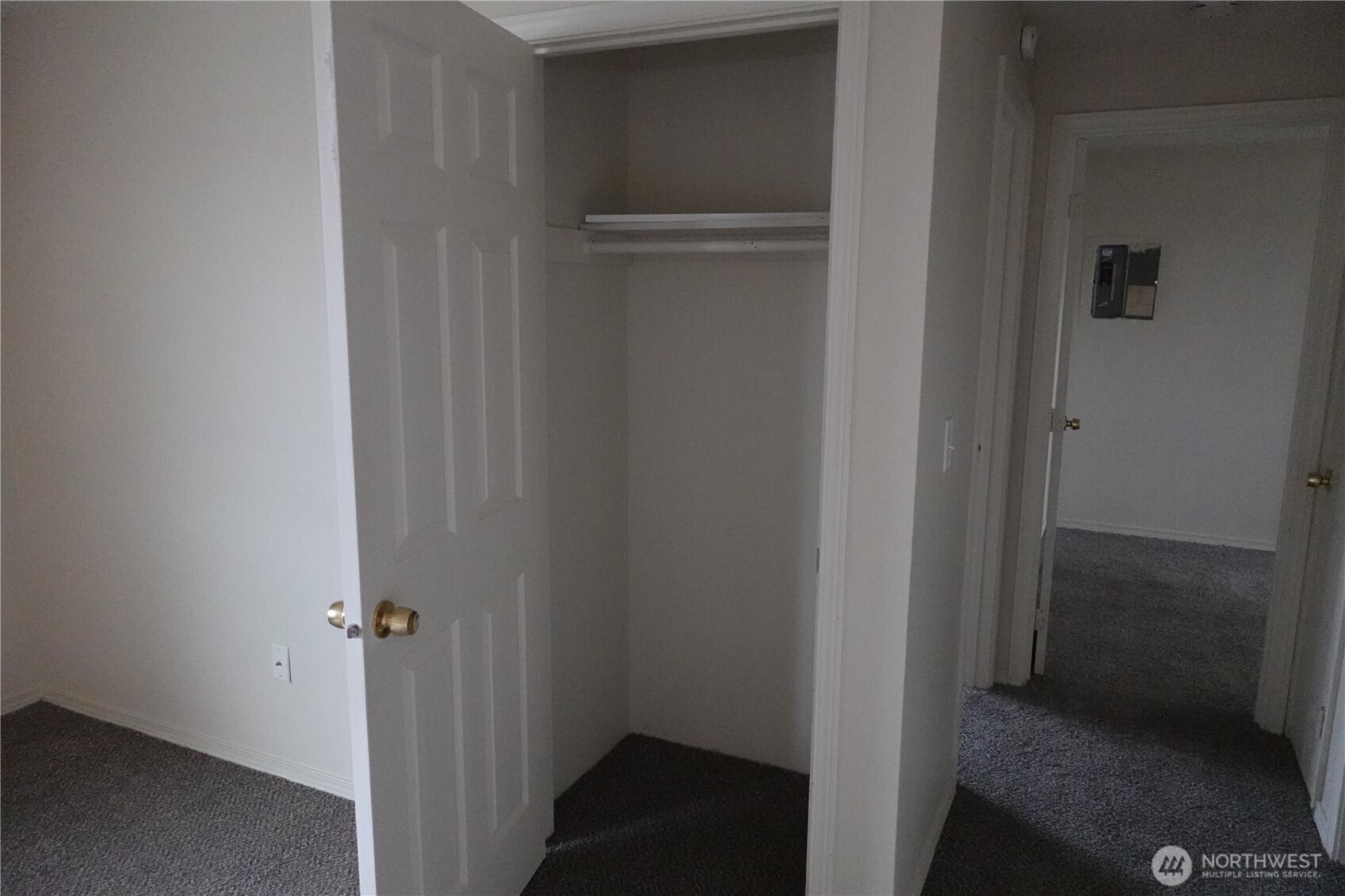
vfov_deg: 53.1
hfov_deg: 73.7
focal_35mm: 24
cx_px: 672
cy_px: 448
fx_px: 897
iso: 4000
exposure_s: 1/320
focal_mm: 9.4
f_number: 1.8
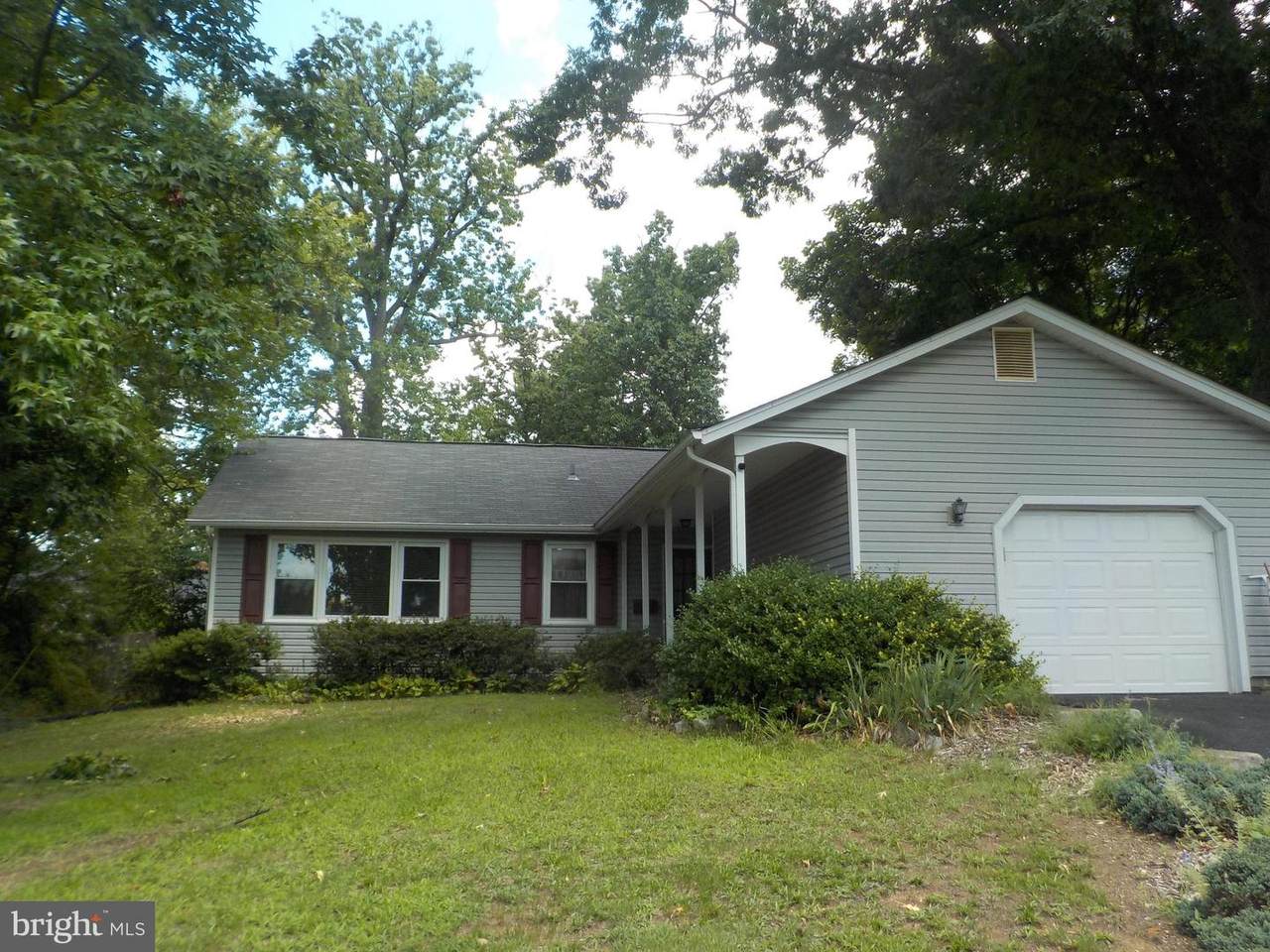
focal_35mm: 30
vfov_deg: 46.8
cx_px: 635
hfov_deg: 60.0
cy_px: 476
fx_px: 1101
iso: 125
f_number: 3.3
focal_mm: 4.1
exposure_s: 1/320
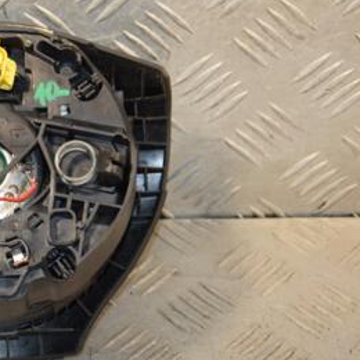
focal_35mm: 147
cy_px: 217
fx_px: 1730
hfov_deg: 11.7
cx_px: -30
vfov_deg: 11.9
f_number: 5.6
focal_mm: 50
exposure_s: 1/200
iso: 800
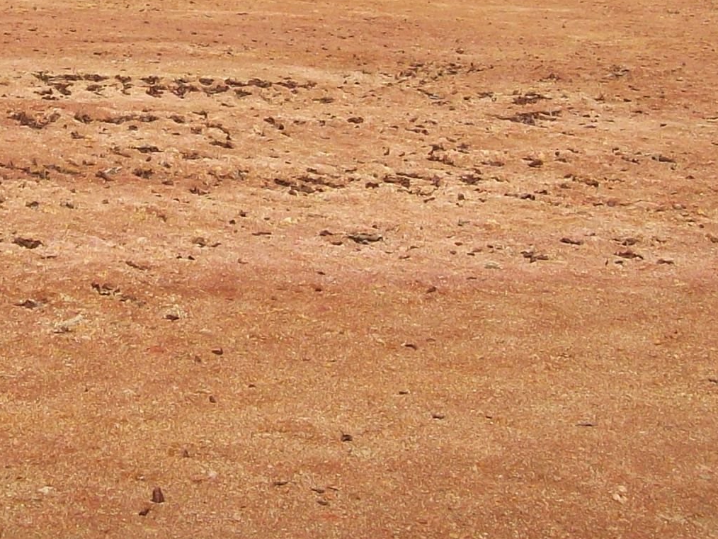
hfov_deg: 20.9
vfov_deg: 15.4
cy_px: -119
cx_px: 88
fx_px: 1909
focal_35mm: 92
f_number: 4.8
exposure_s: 1/754
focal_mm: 6
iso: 80
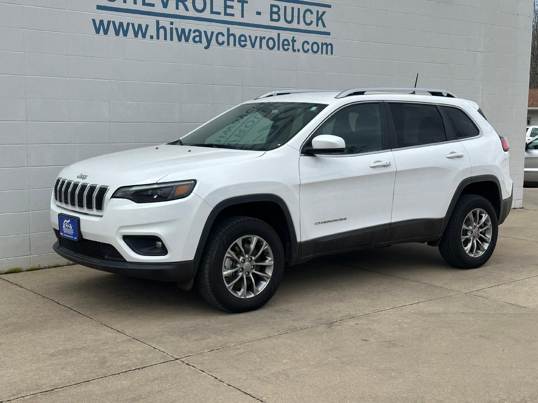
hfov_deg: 39.7
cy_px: 202
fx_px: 746
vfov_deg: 30.3
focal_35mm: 48
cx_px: 269
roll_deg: -1.1
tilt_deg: -5.8
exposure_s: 1/3155
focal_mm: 6.86
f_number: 1.78
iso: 64
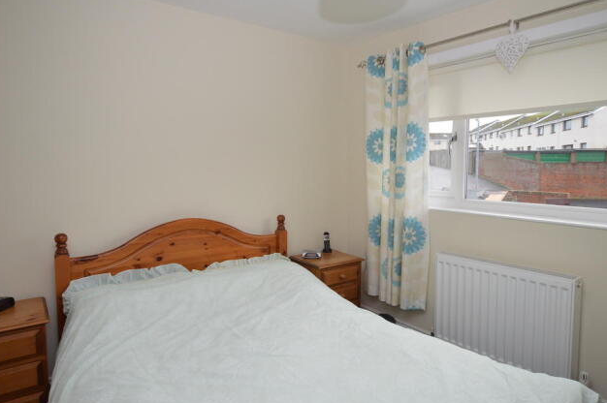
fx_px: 371
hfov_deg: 78.6
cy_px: 201
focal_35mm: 22
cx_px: 307
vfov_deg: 57.1
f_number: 4.5
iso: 400
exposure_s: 1/100
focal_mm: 14
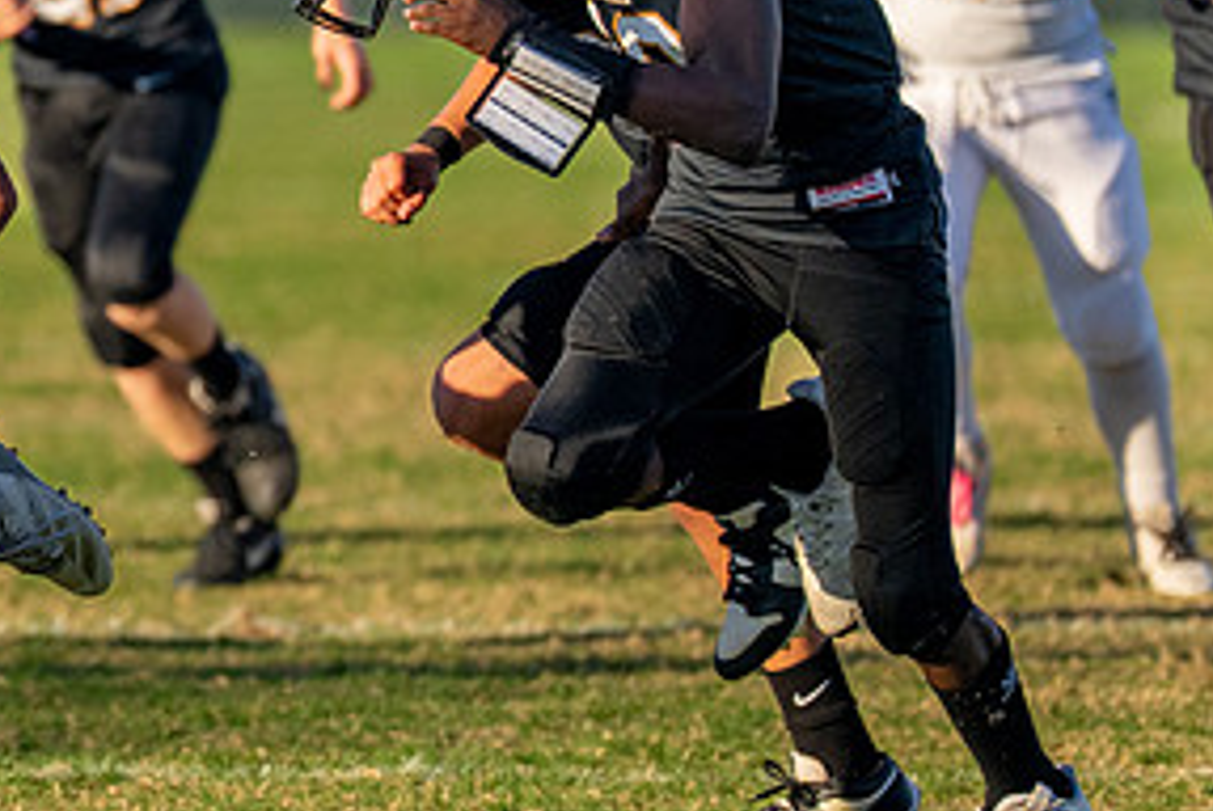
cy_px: 177
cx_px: -248
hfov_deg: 2.8
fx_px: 24385
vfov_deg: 1.9
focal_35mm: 723
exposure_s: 1/4000
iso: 200
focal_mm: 200
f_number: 2.8
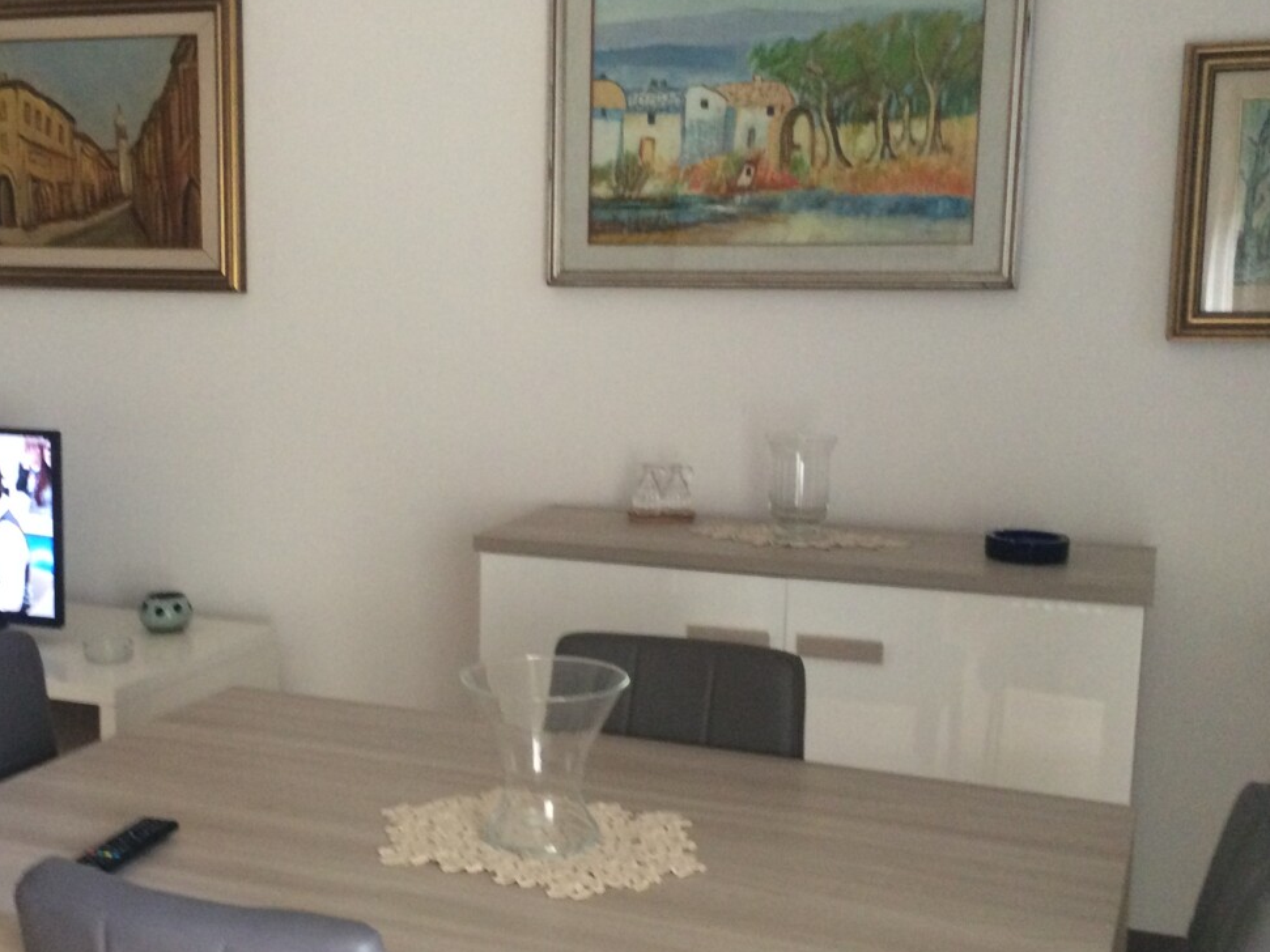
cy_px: 535
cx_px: 543
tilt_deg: -6.6
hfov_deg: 43.7
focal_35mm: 43
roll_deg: +0.6
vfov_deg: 33.5
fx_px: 1577
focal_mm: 4.15
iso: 250
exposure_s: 1/33
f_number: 2.2
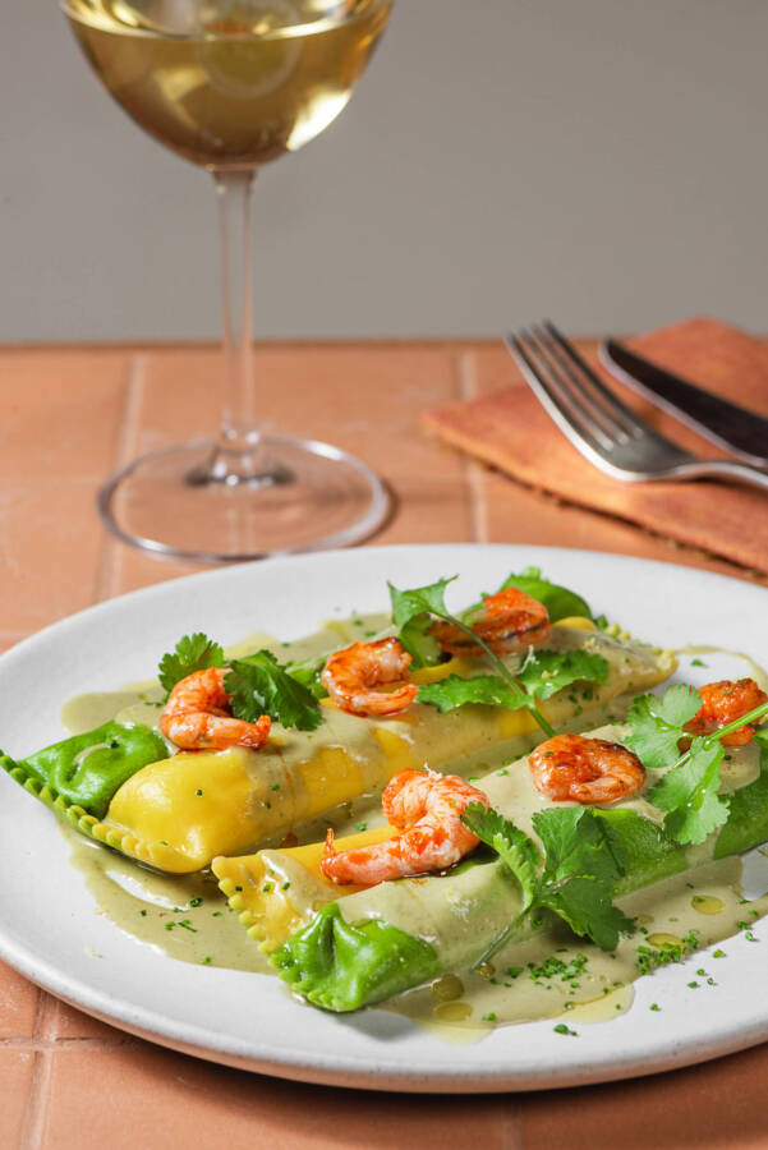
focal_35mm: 105
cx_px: 384
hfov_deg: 13.1
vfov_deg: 19.4
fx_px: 3356
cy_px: 575
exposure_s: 1/100
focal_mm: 105
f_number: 13
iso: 125
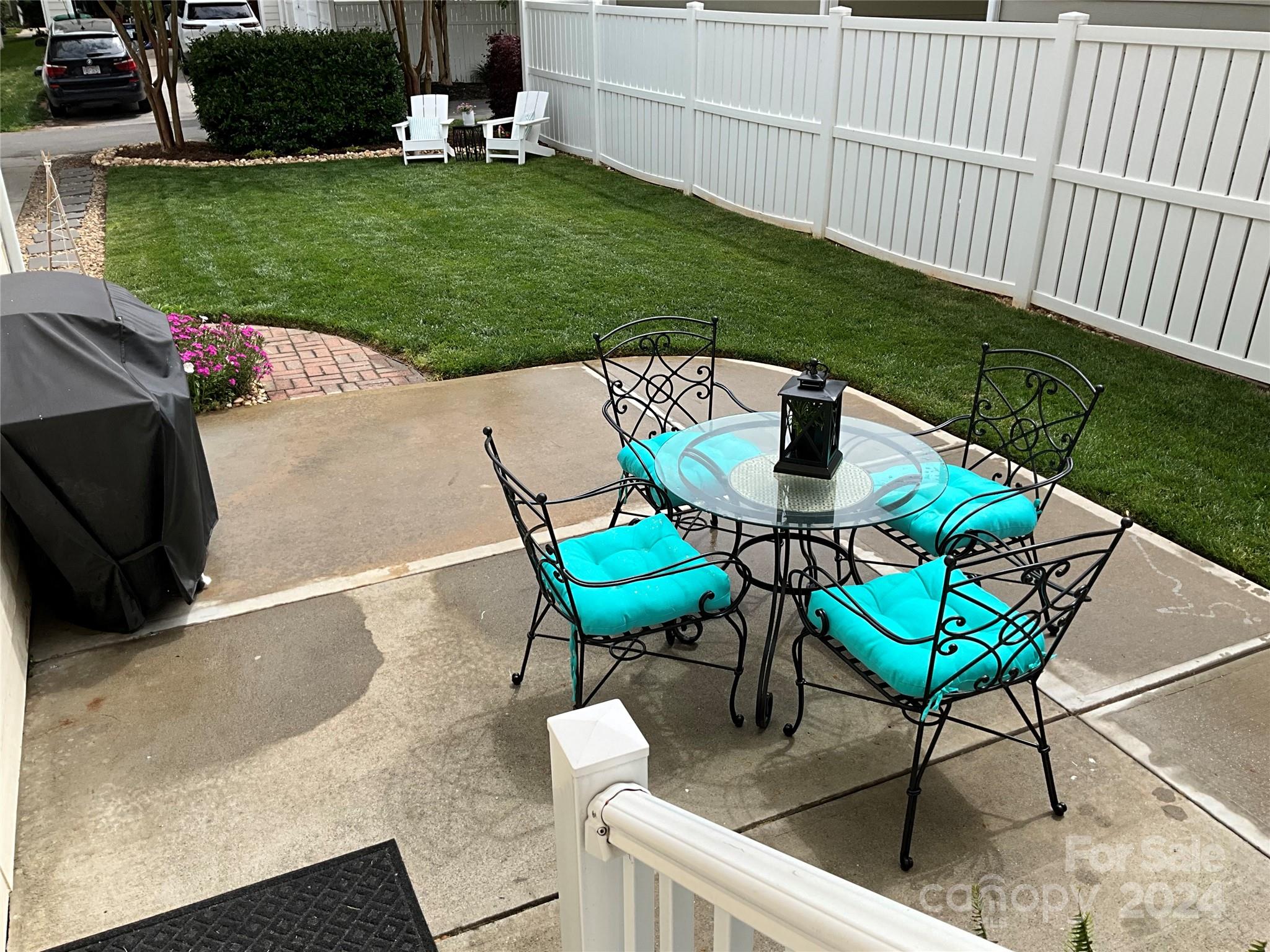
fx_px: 1064
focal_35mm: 29
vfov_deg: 48.2
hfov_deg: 61.7
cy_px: 476
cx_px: 635
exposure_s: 1/1848
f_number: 1.8
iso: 25
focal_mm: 3
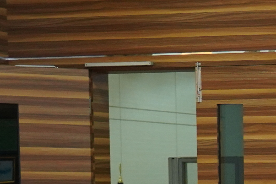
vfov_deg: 7.8
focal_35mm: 171
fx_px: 1311
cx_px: 423
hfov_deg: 11.5
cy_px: 333
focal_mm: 30
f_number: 4
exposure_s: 1/80
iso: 2000
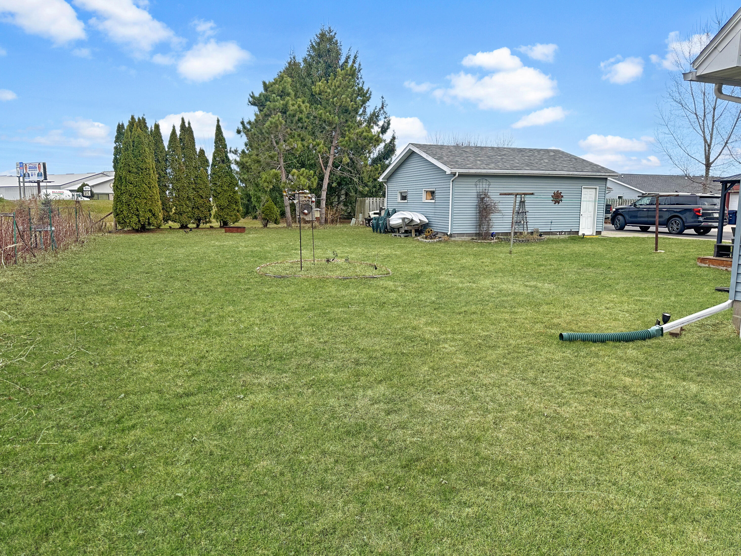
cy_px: 278
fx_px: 514
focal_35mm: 24
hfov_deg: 71.6
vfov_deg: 56.8
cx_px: 370
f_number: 1.78
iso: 80
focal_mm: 6.86
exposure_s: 1/2299
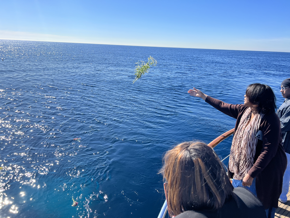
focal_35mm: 26
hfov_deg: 67.3
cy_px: 109
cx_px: 145
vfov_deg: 53.1
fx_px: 218
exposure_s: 1/4630
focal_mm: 5.7
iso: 50
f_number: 1.5
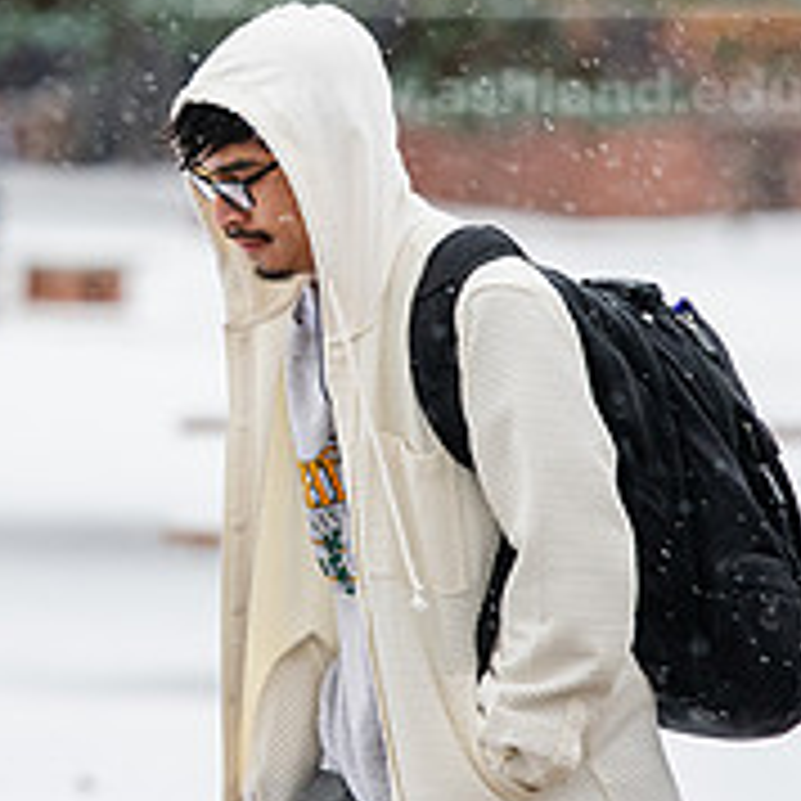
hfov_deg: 3.6
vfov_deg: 3.6
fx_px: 12697
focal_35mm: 485
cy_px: 187
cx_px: 58
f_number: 4
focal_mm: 175
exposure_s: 1/250
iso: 400
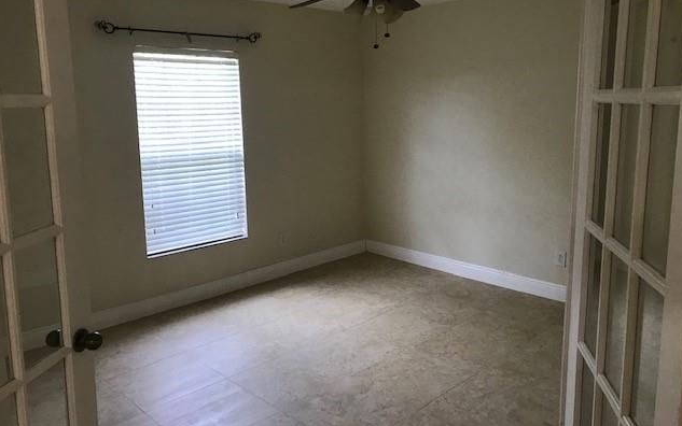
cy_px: 187
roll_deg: +0.5
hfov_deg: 62.9
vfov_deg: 41.8
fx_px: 558
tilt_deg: -7.9
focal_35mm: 30
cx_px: 343
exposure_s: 1/30
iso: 32
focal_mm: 3.99
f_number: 1.8
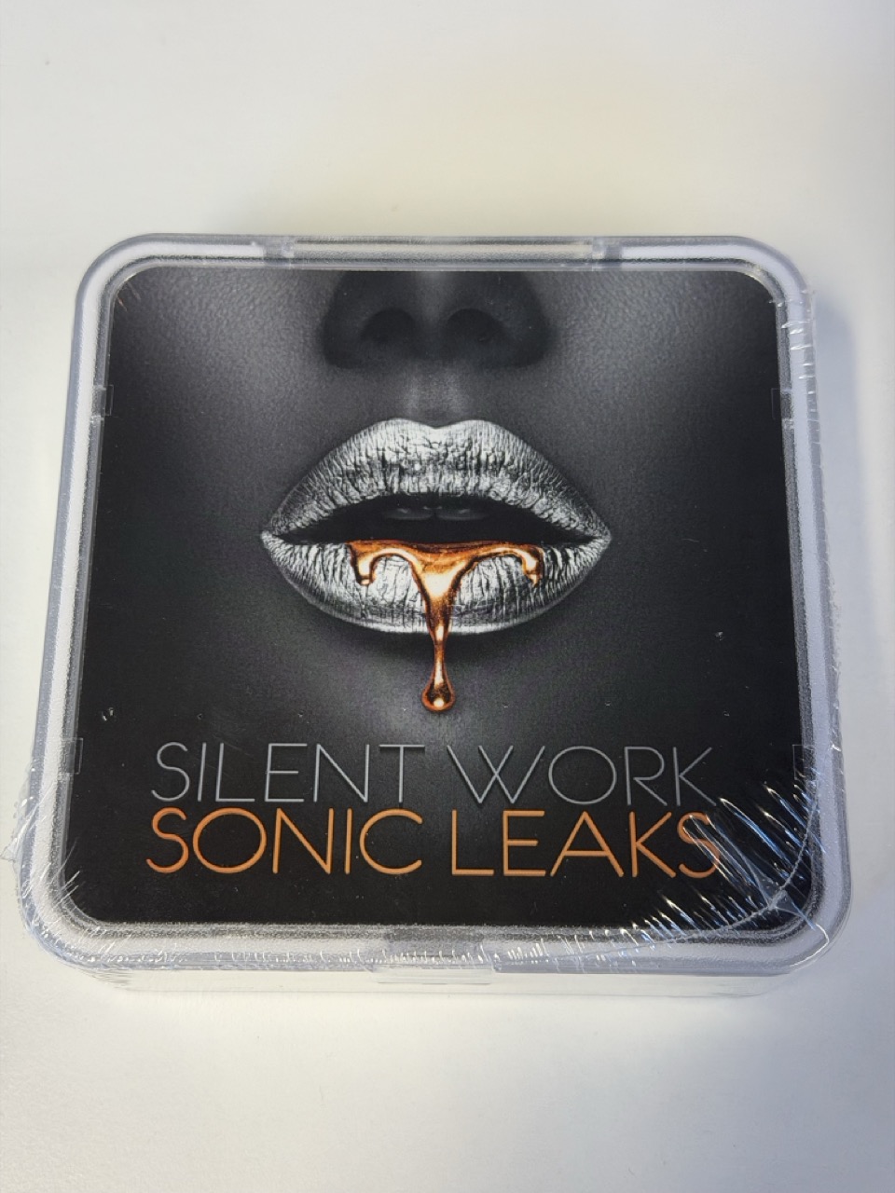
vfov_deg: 39.7
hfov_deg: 30.3
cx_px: 448
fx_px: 1655
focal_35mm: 48
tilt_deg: -70.6
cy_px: 596
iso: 100
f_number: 1.78
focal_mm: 6.76
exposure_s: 1/100
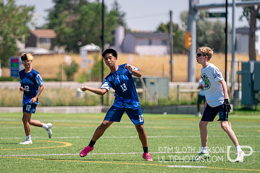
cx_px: 110
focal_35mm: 299
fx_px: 2162
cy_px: 101
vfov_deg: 4.6
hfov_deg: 6.9
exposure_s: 1/8000
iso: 640
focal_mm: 200
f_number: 2.8
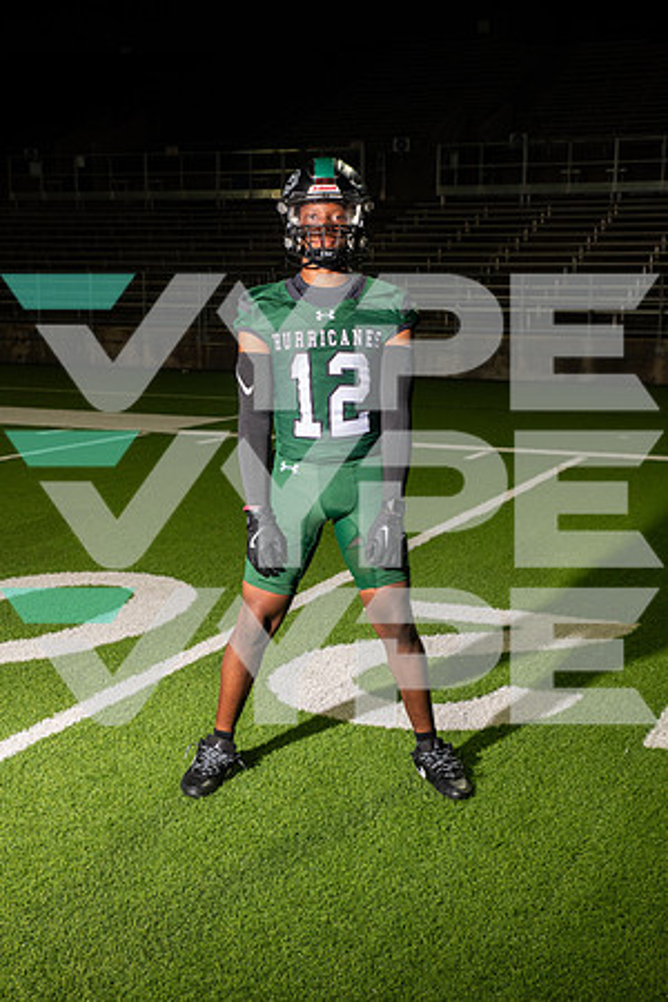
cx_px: 334
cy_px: 501
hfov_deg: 28.1
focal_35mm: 48
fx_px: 1336
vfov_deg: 41.1
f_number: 7.1
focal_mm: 48
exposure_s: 1/400
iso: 1000
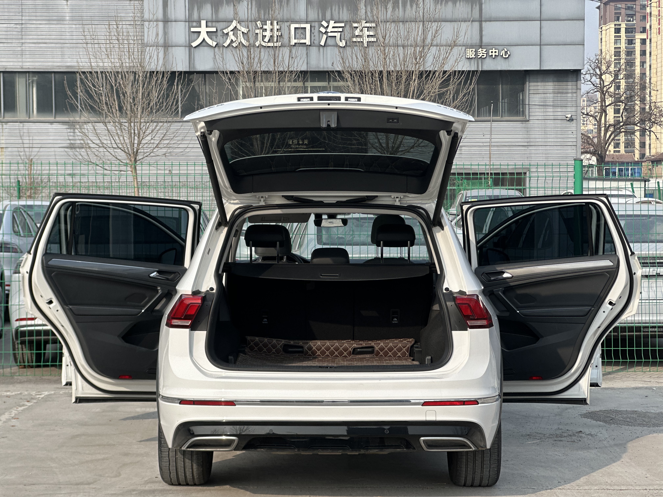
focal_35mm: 77
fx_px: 1475
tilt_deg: -1.9
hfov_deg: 25.3
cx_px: 332
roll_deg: +0.0
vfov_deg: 19.1
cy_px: 248
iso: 32
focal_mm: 9
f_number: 2.8
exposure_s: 1/426
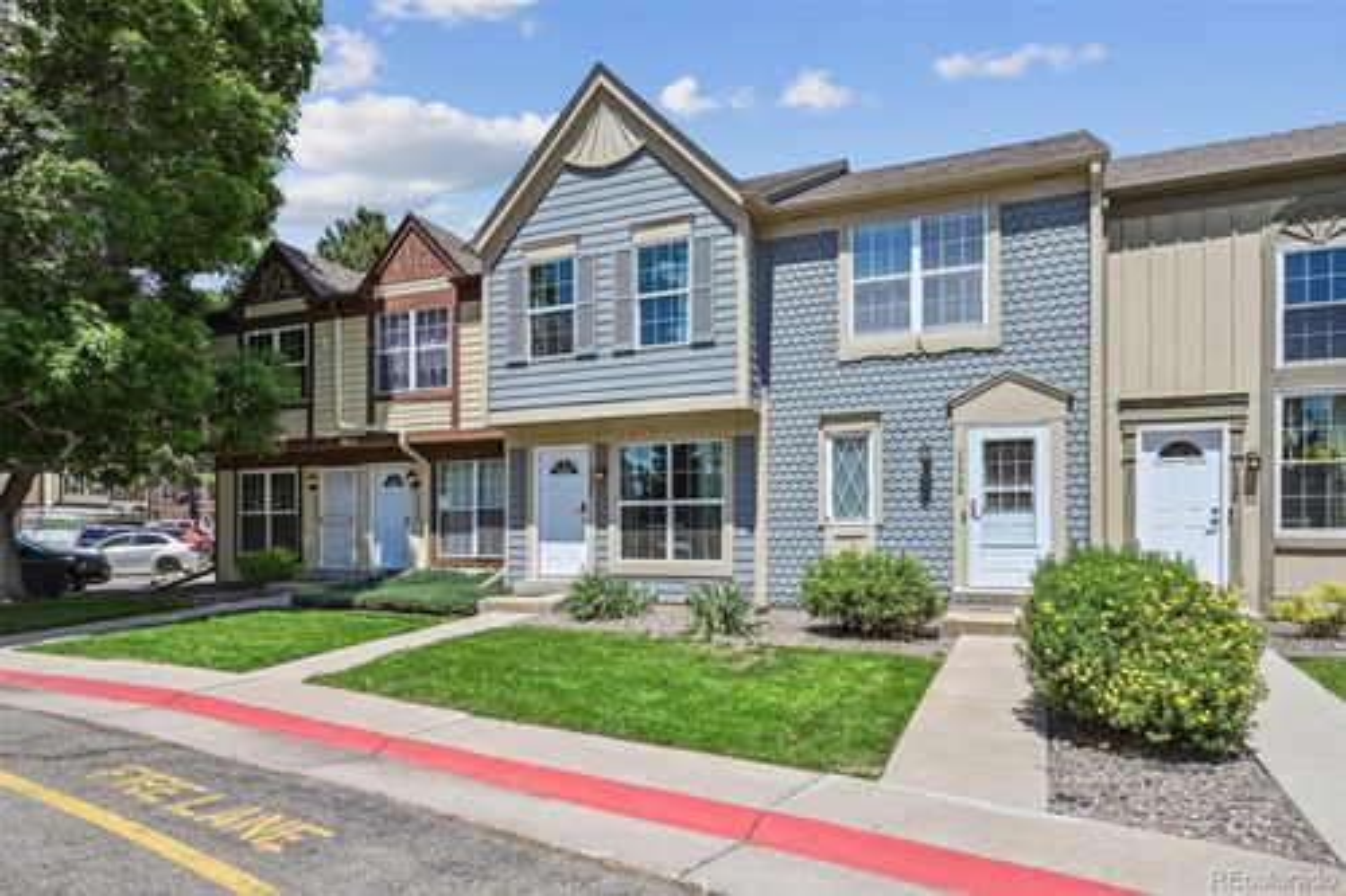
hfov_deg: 82.6
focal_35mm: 20
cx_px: 673
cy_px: 448
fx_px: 766
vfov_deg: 60.7
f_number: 10
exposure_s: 1/800
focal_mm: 20.5
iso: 400
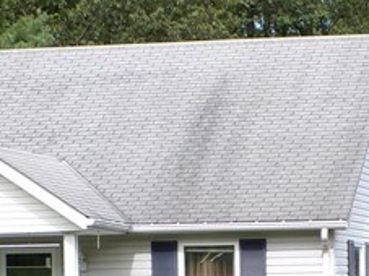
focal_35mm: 167
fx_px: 1779
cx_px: 416
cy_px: 450
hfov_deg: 11.6
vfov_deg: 8.6
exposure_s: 1/200
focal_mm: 6.6
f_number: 4.9
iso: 100
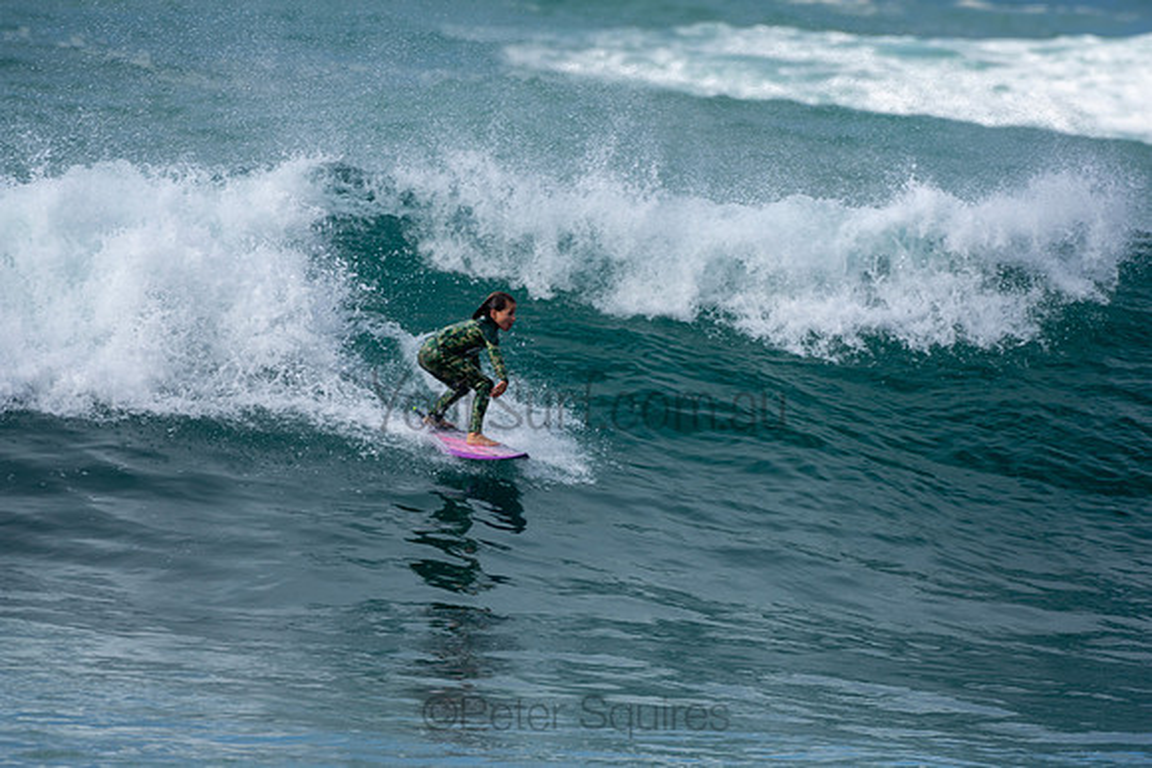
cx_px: 576
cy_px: 384
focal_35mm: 720
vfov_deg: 1.9
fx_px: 23044
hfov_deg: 2.9
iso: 200
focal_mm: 480
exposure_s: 1/1000
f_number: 5.6
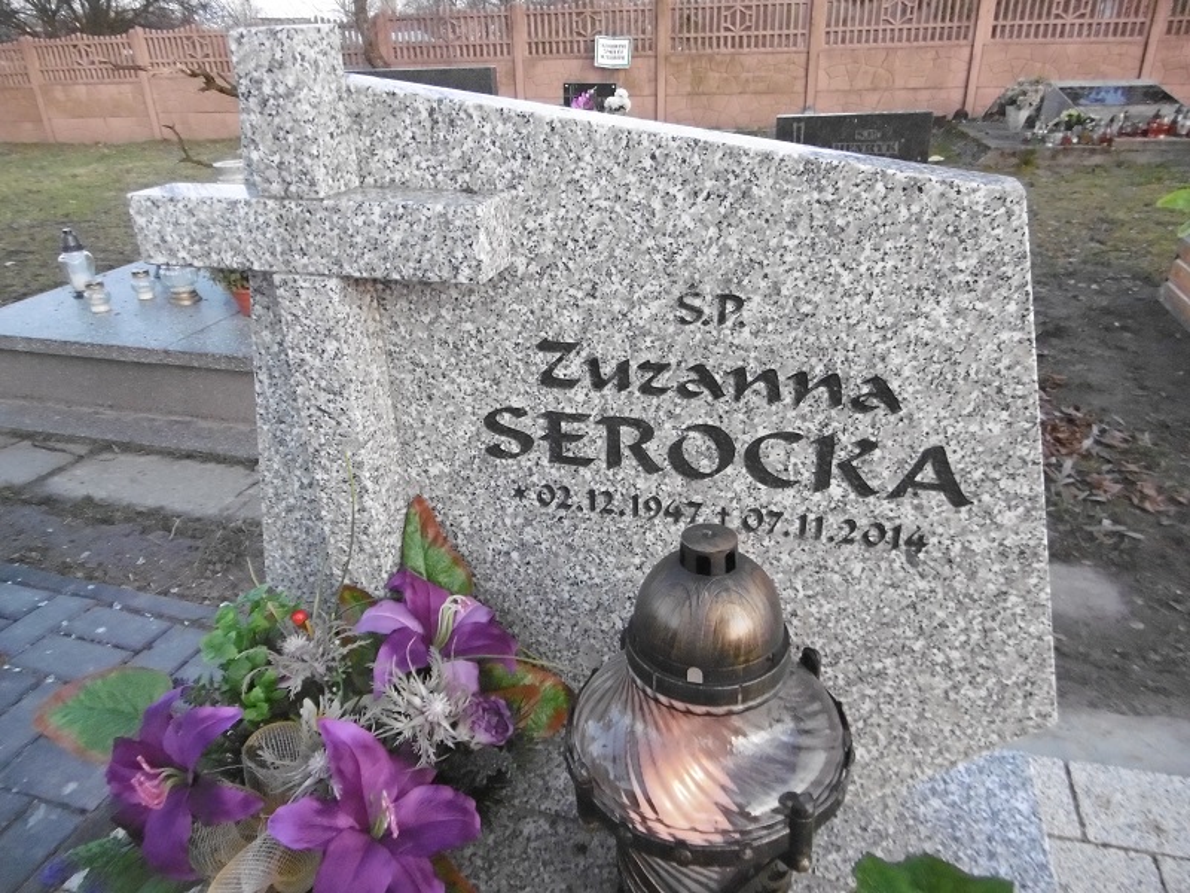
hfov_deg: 71.6
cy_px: 446
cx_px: 595
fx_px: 825
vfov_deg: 56.8
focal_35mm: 24
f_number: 3.1
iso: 640
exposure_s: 1/125
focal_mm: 4.3
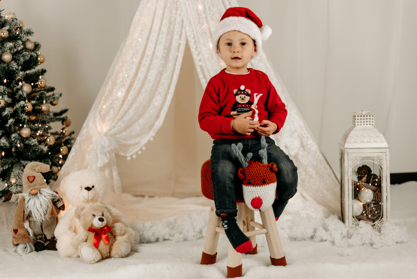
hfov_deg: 39.6
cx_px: 208
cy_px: 140
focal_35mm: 50
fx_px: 579
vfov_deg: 27.0
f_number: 1.8
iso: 200
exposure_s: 1/160
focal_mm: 50
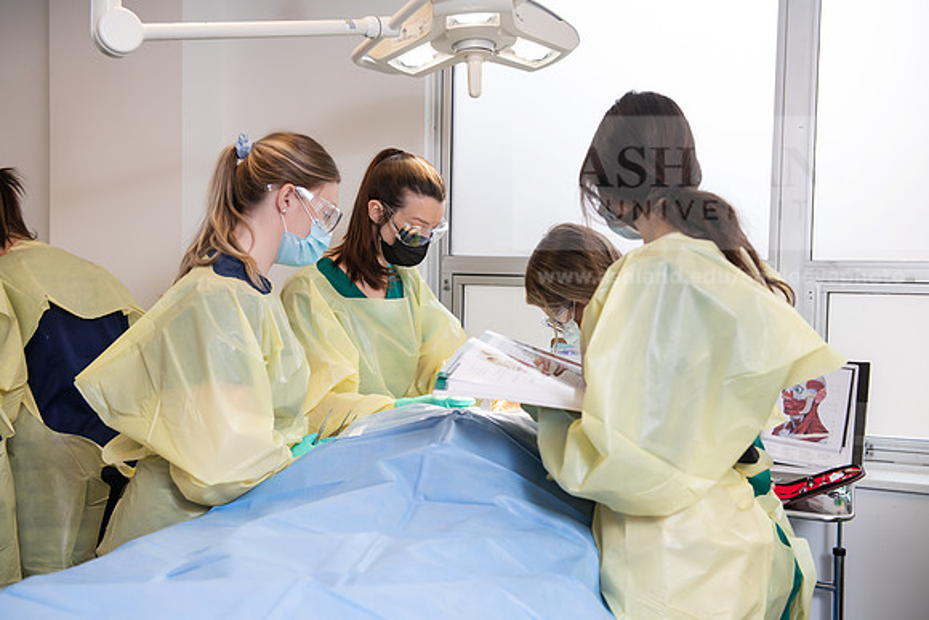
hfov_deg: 46.4
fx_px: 1084
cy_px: 310
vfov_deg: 31.9
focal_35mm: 42
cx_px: 464
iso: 400
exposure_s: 1/200
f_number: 4.5
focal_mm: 42
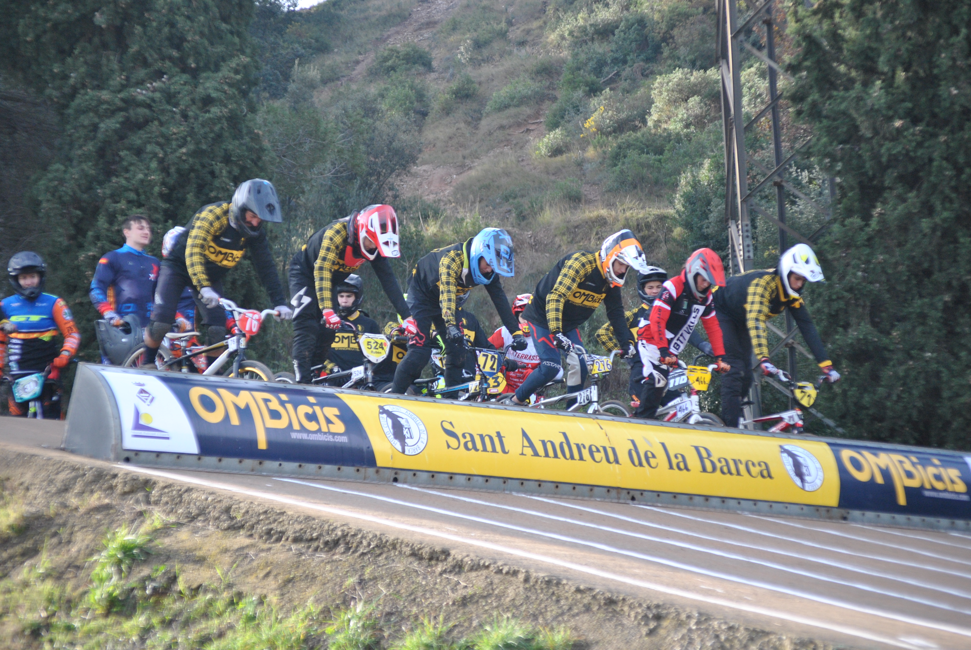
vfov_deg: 9.4
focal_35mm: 147
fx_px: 3970
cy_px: 325
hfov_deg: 13.9
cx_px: 486
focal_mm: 98
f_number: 4.5
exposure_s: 1/400
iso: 400
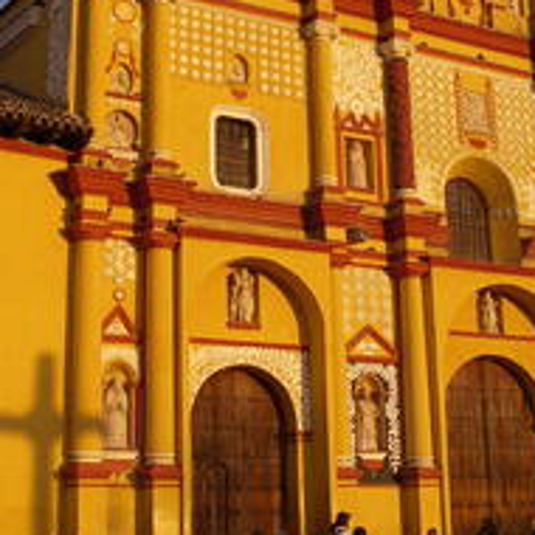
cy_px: 193
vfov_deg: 25.6
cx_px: 256
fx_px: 1172
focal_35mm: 67
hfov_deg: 25.7
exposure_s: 1/200
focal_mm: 7.8
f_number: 4
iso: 80
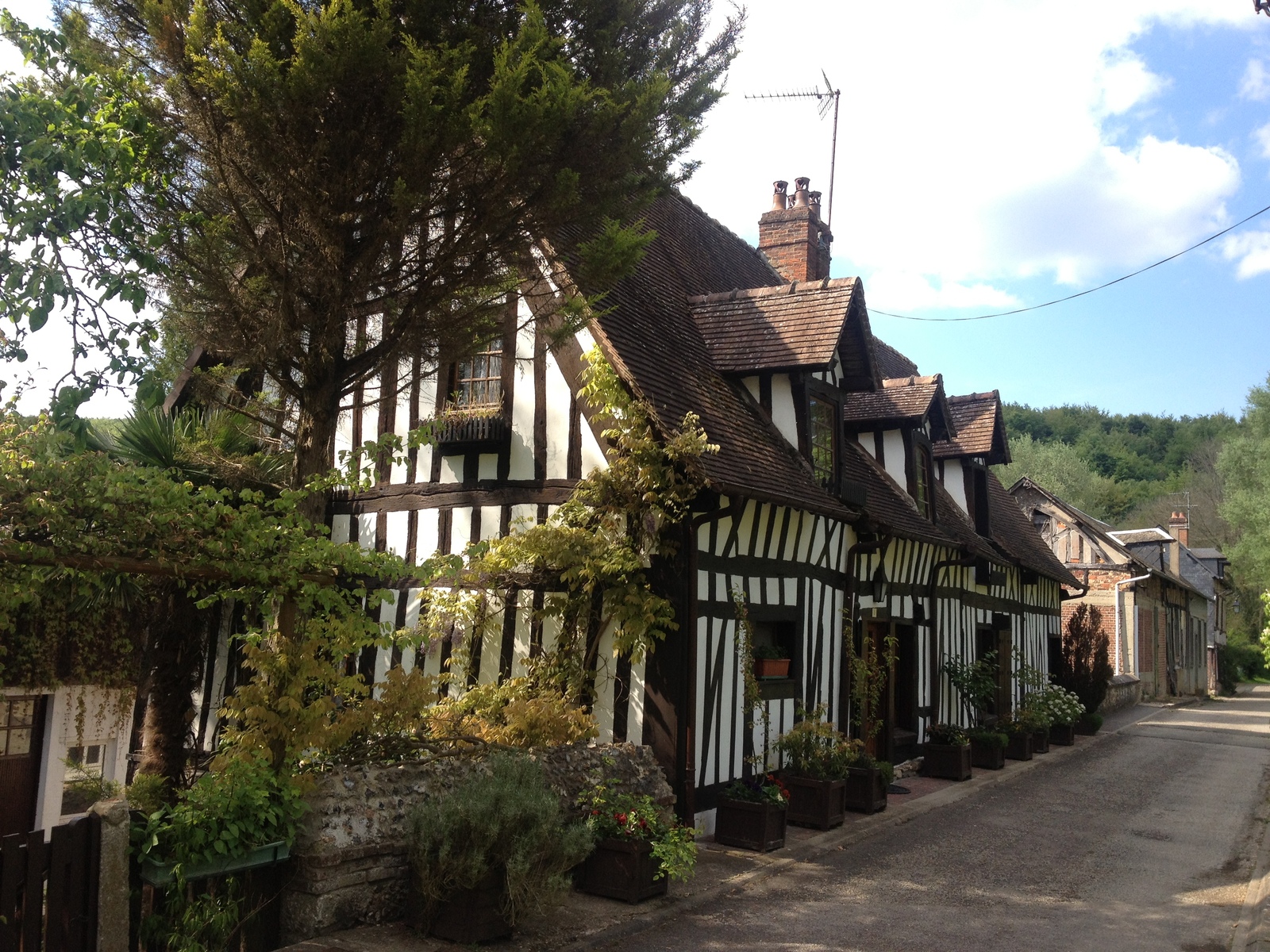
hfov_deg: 52.6
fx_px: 1284
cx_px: 635
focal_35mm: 35
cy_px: 476
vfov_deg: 40.7
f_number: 2.4
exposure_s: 1/726
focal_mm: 4.28
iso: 50
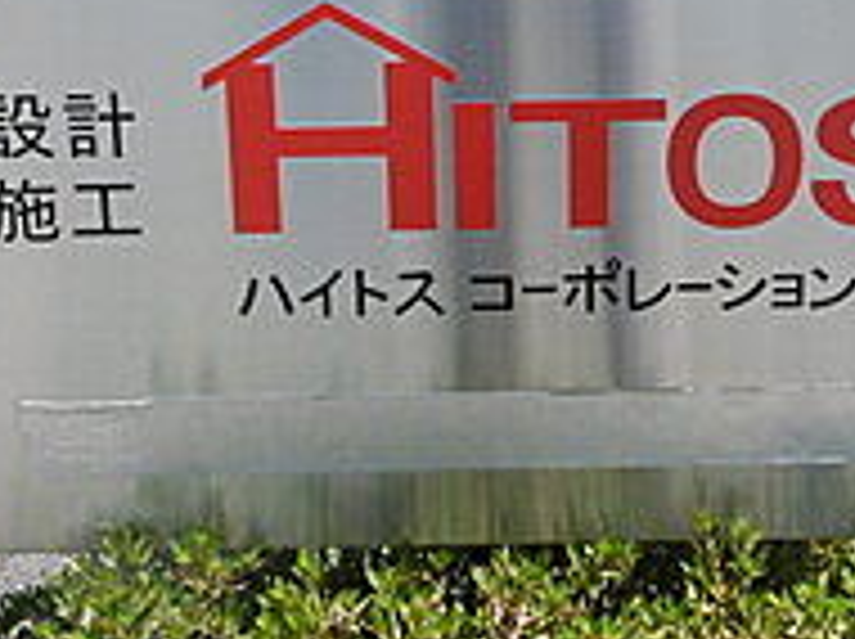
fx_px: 1998
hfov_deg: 24.0
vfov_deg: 17.6
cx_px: 585
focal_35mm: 81
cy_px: -32
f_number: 3.1
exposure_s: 1/800
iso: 100
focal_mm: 4.3
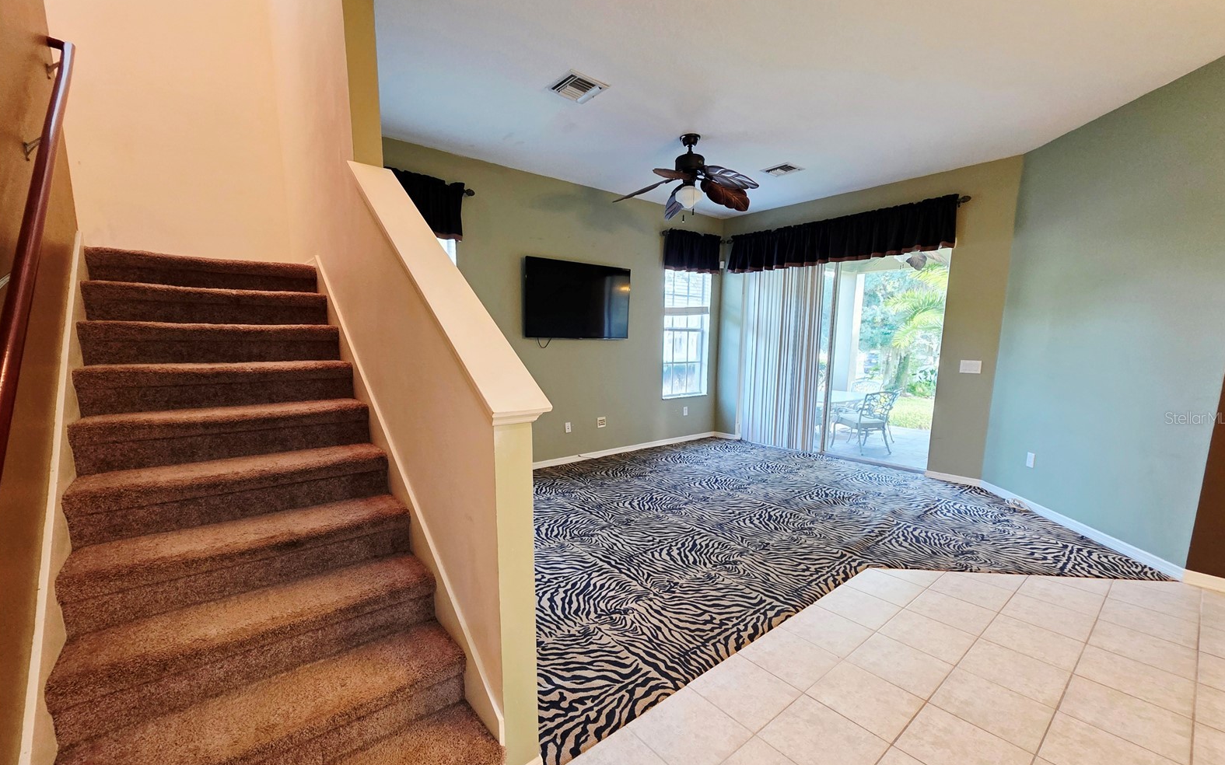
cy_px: 417
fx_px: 467
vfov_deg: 78.4
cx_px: 616
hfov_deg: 105.3
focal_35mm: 14
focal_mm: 2.2
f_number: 1.9
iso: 400
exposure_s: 1/60.2
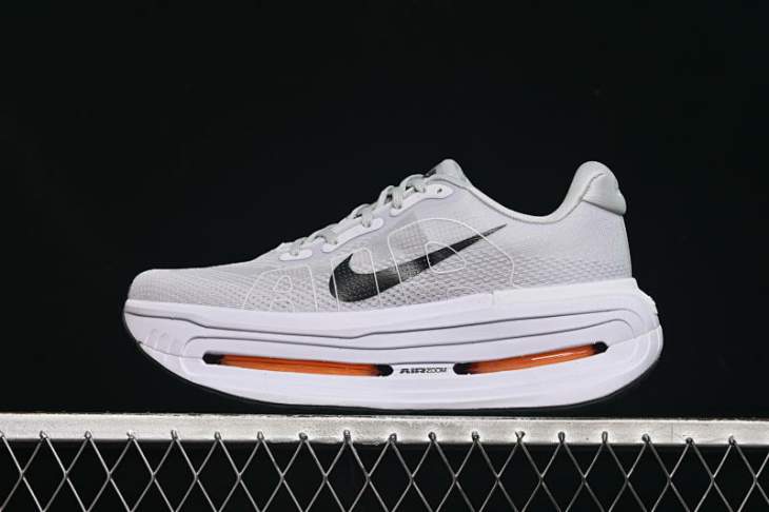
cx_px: 384
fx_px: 1601
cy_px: 256
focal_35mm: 75
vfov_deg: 18.2
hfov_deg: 27.0
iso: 160
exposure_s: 1/60
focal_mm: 50
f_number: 6.3
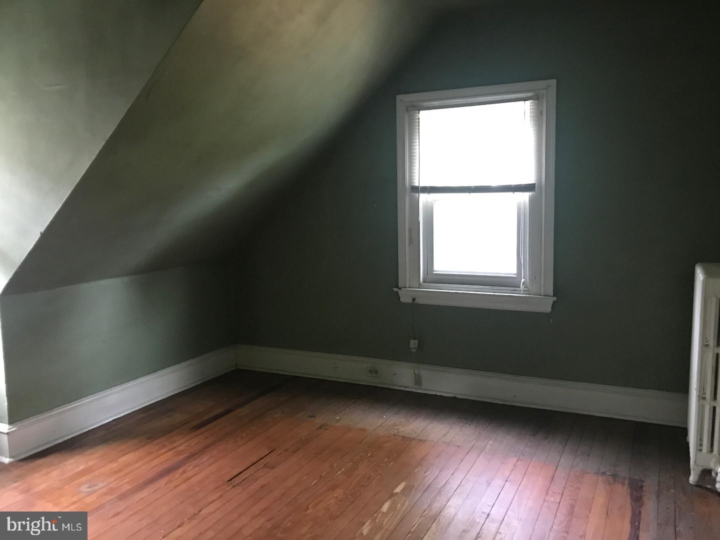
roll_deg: +1.9
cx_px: 360
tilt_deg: -6.0
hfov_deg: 63.4
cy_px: 270
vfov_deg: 49.7
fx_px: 582
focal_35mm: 28
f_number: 1.8
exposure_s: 1/9
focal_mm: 3.99
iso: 100
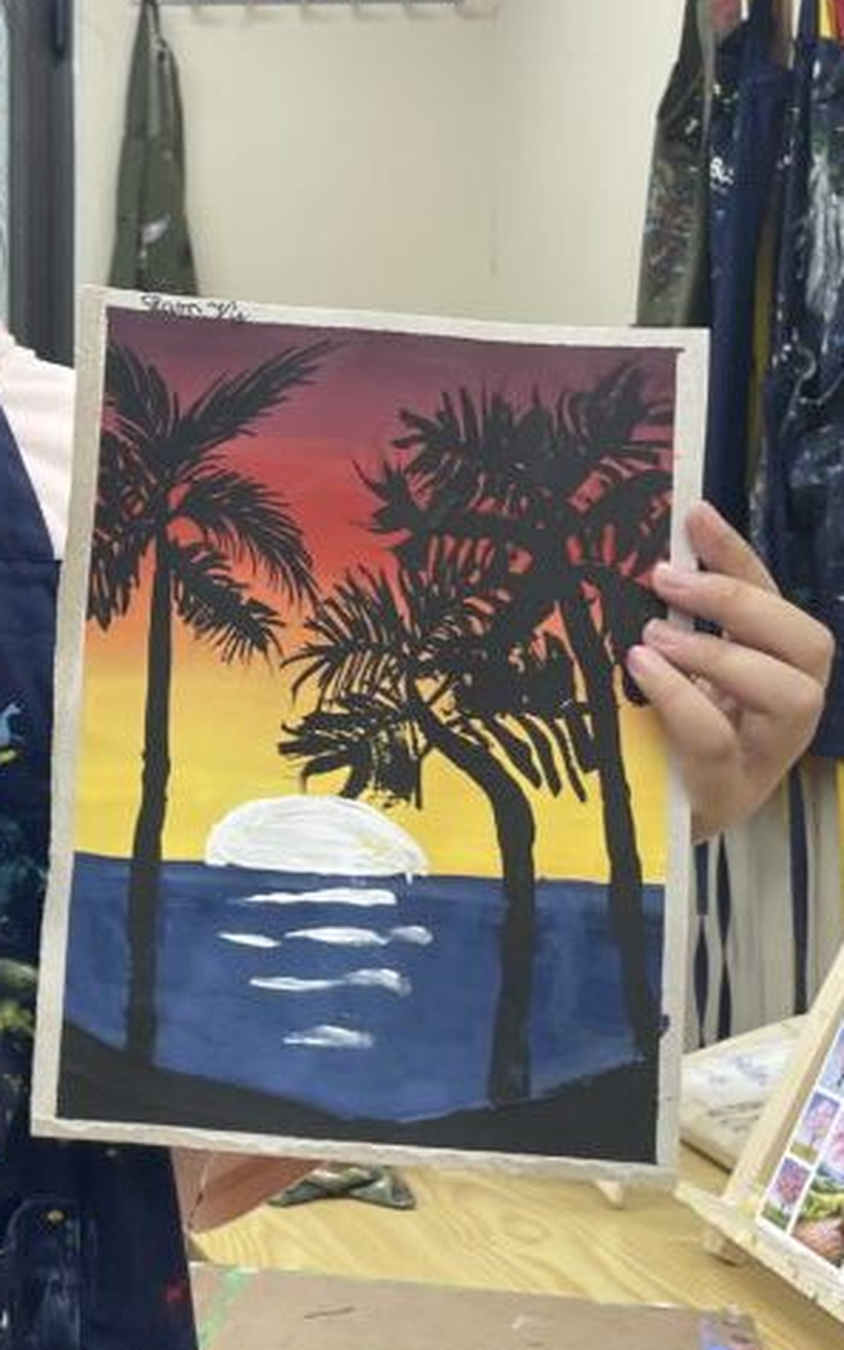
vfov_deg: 35.1
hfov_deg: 20.7
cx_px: -199
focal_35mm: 58
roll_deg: -0.1
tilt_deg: -0.4
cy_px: 631
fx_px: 2134
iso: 50
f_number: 1.6
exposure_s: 1/100
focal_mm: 4.2
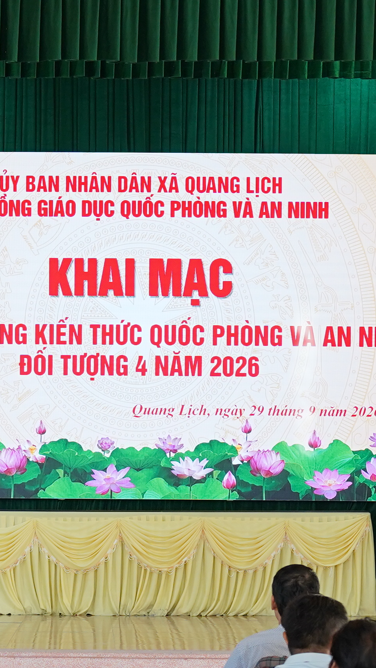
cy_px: 578
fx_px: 2390
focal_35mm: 135
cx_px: 38
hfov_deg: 9.0
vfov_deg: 15.8
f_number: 4
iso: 1000
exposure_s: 1/160
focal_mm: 36.5
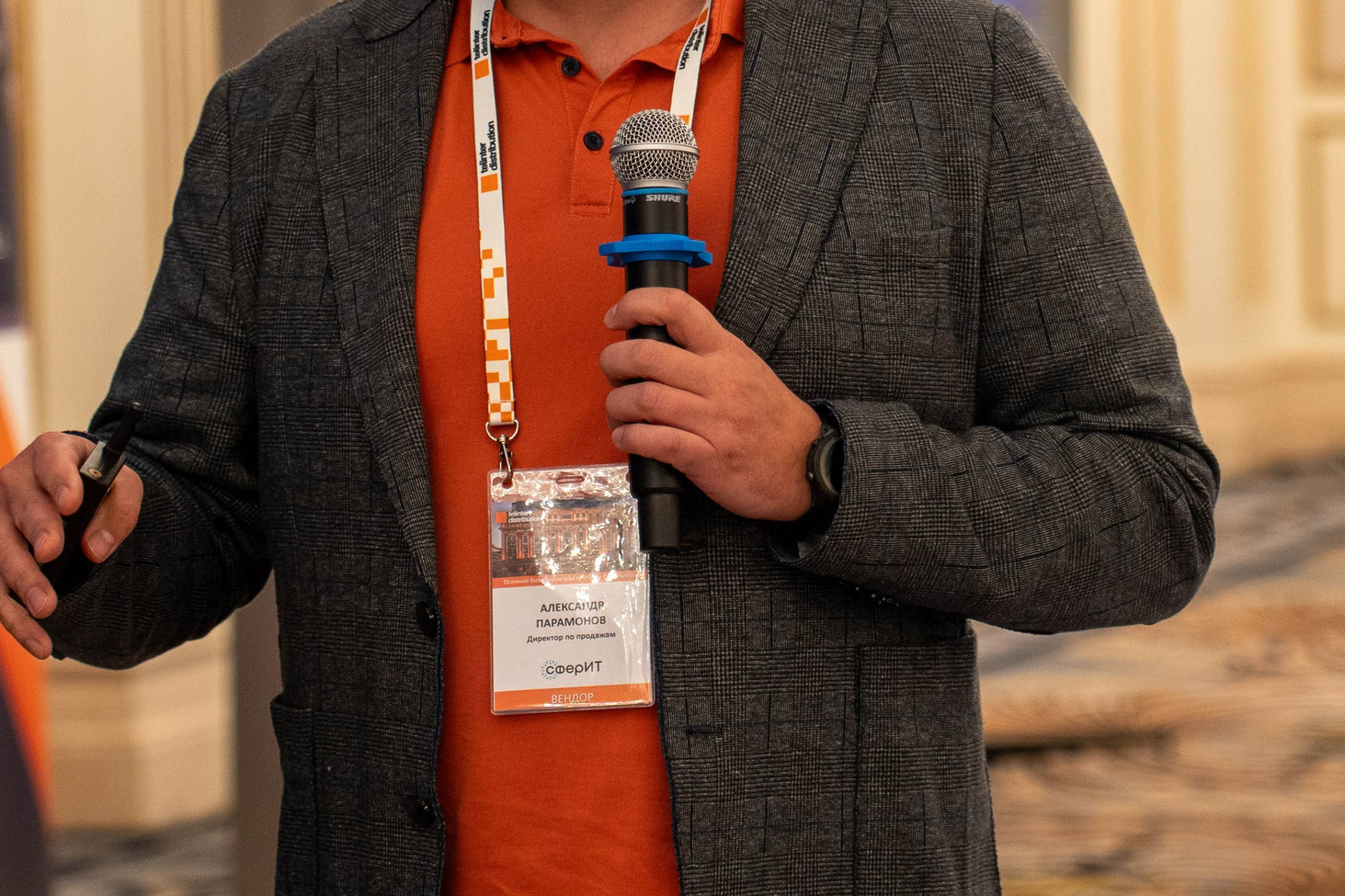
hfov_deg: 10.5
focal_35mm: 196
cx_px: 884
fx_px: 7321
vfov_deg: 7.0
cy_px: 160
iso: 640
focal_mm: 75
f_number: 2.8
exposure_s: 1/200
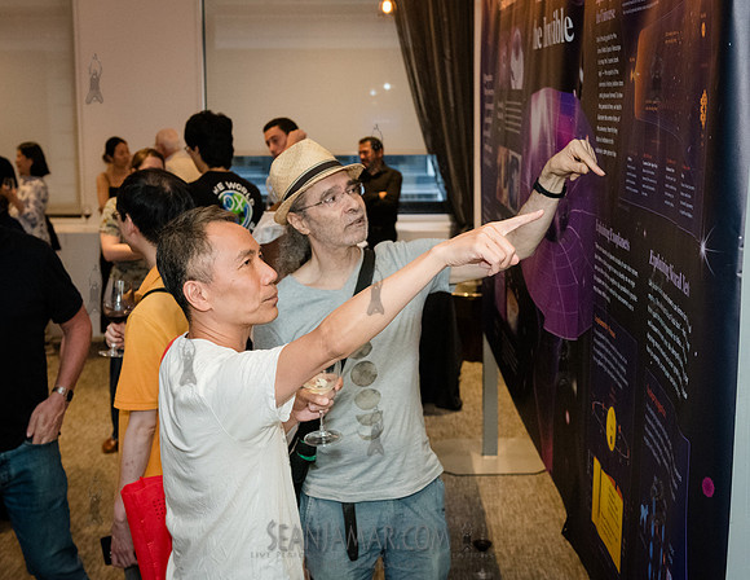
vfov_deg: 29.1
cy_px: 266
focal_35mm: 51
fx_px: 1117
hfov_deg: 37.1
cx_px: 377
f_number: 4.5
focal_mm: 40
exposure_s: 1/250
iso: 6400
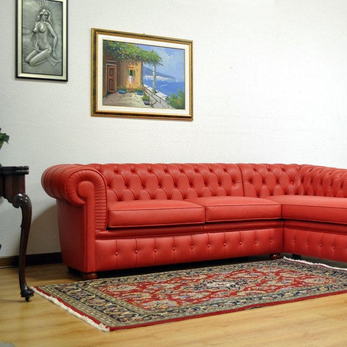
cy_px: 174
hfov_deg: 31.1
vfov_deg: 31.6
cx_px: 258
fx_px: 612
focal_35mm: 54
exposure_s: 1.6
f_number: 4.5
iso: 100
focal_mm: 28
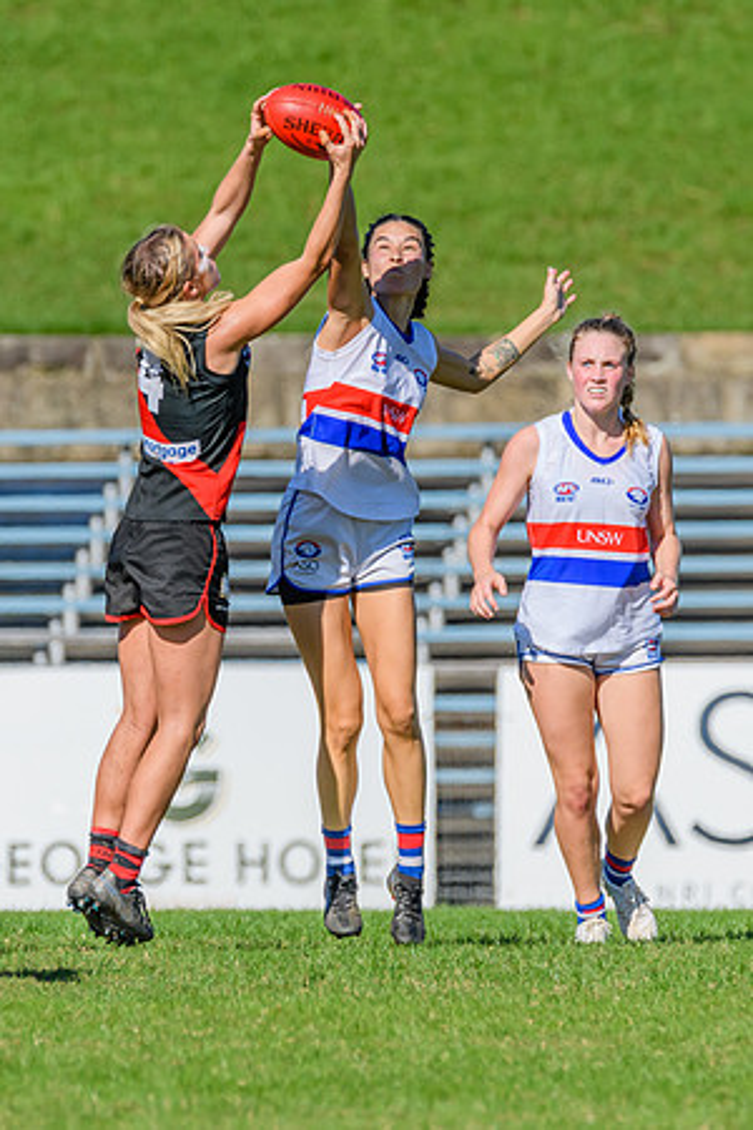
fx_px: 27451
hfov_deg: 1.6
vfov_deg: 2.4
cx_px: 173
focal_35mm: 875
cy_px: 549
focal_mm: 500
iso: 640
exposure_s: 1/1600
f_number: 11
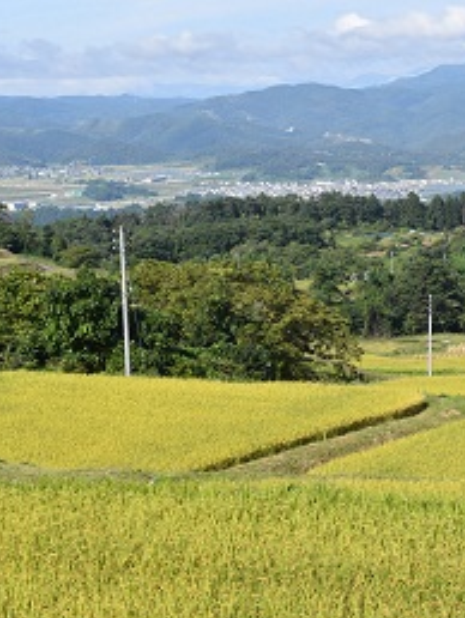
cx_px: 463
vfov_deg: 25.0
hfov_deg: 18.5
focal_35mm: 78
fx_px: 1392
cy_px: 357
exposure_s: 1/400
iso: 200
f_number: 10
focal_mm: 31
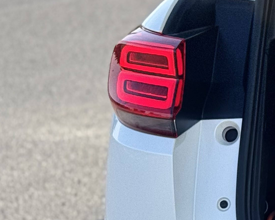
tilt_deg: -9.1
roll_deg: +0.9
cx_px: 499
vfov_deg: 9.0
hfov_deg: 10.6
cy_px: 46
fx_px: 1392
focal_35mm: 171
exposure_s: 1/1395
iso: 64
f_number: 1.78
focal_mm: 6.76
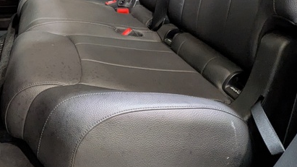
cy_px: -48
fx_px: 299
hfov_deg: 49.3
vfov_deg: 26.6
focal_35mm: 38
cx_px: 53
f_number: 2.2
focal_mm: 1.83
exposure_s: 1/24
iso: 325
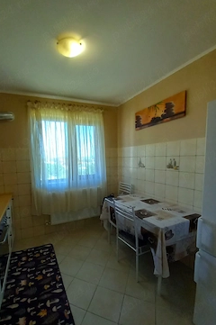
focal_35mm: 15
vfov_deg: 100.4
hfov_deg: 76.5
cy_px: 169
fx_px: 135
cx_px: 88
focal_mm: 1.13
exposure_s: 1/60.2
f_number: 2.2
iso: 100
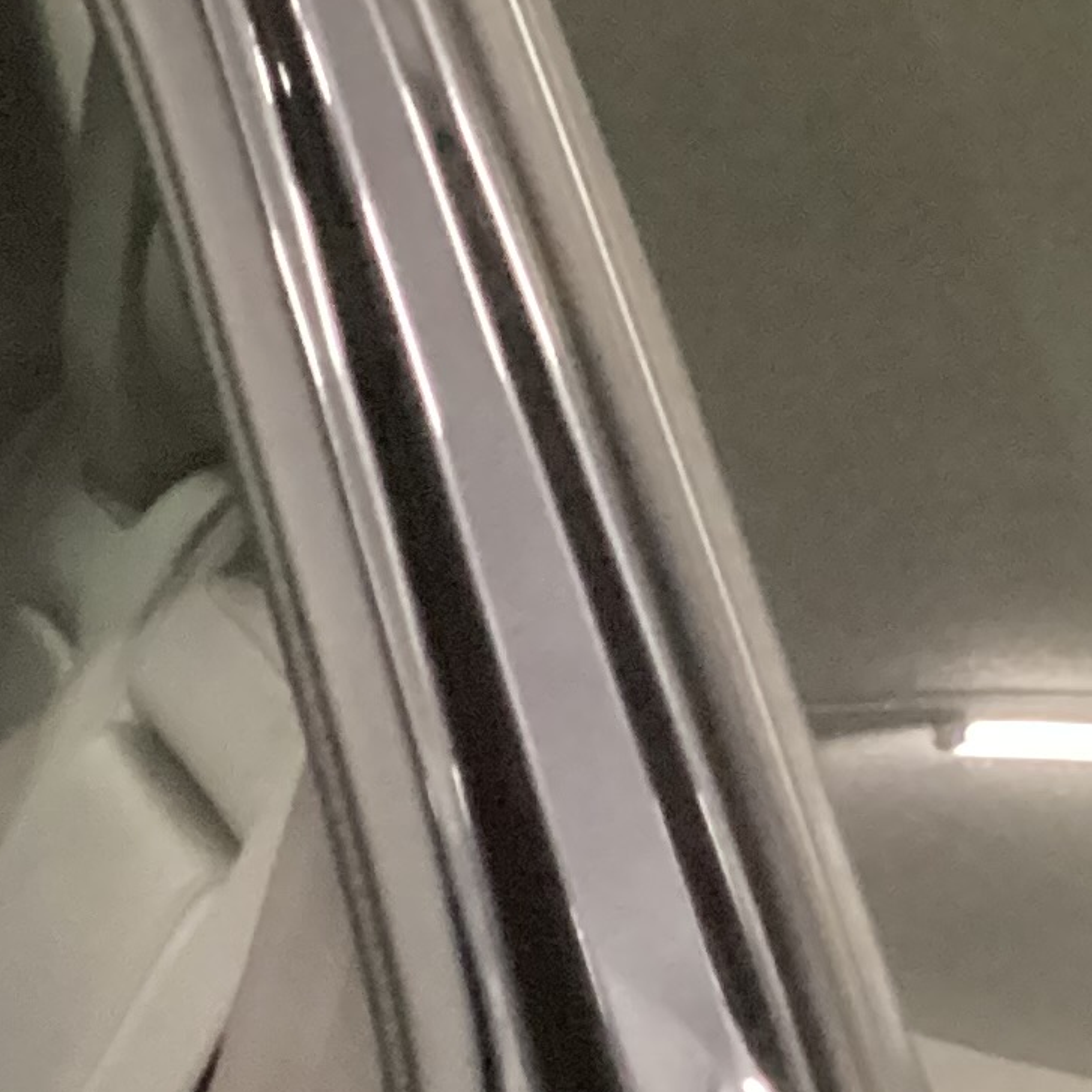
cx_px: -1164
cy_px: 1534
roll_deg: +1.1
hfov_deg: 12.3
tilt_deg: -23.0
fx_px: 4390
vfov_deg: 13.5
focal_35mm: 123
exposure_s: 1/20
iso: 800
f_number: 2.4
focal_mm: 3.3
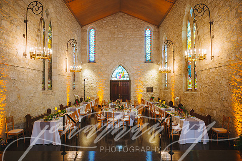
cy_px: 80
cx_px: 121
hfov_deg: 73.8
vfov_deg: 53.1
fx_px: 161
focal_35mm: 24
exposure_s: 1/80
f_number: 2.8
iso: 1000
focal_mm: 24
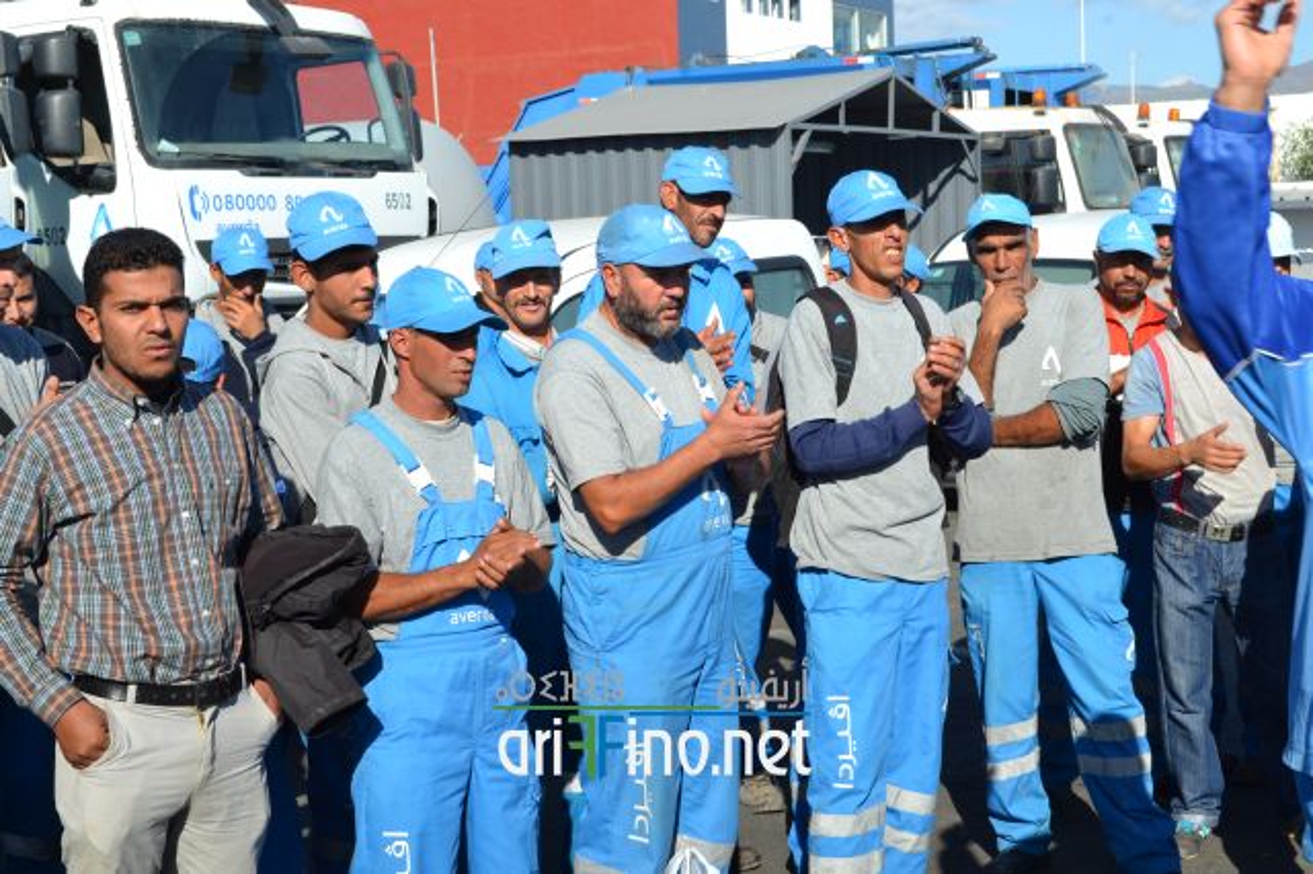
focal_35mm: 54
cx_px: 656
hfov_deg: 36.9
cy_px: 437
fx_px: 1968
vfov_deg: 25.0
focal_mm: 36
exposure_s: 1/320
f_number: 9
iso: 100
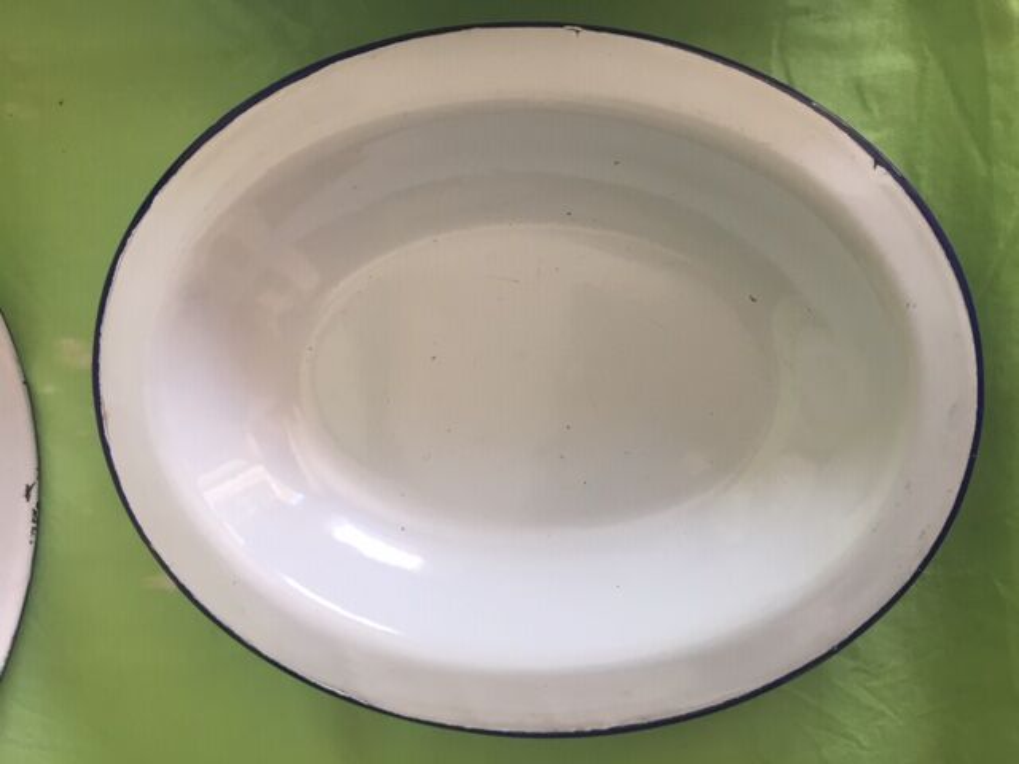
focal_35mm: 29
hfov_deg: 61.7
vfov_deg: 48.2
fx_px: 854
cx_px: 510
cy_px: 382
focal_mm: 4.15
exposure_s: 1/33
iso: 32
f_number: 2.2
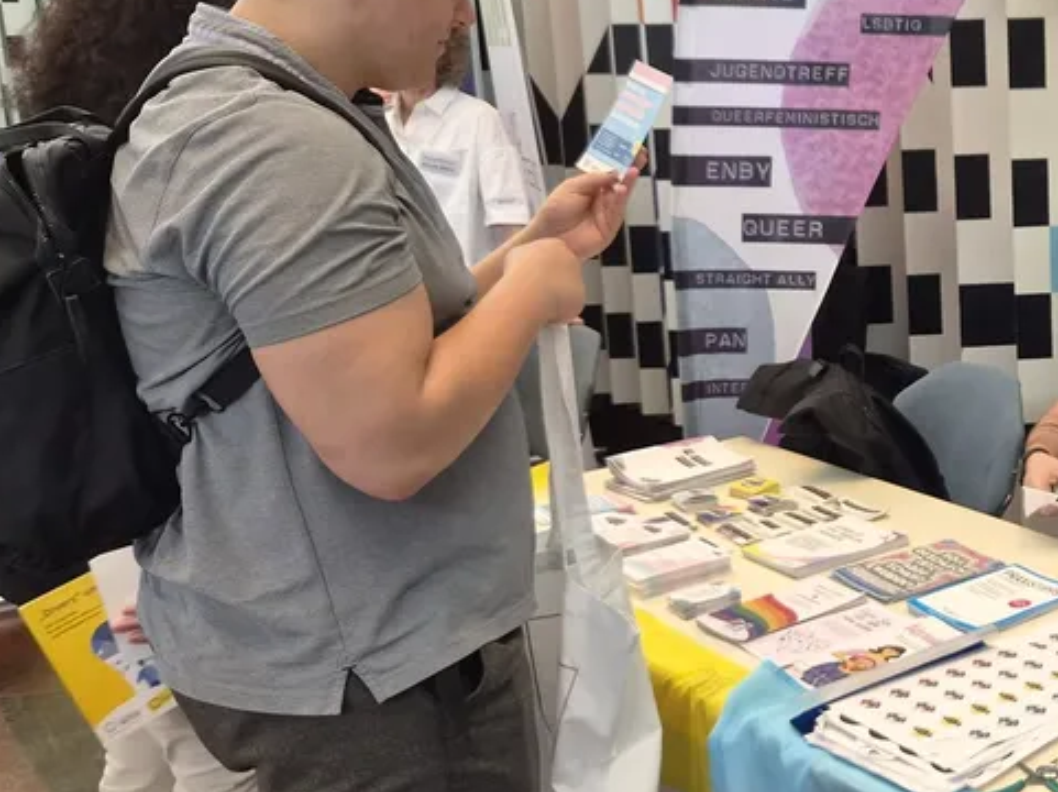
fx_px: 1497
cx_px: 1040
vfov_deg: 29.6
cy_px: 337
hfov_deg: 35.5
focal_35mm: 49
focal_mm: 5.4
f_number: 1.8
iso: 200
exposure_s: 1/100
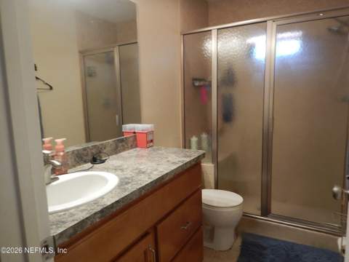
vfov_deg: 56.8
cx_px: 174
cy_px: 131
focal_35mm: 24
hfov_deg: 71.6
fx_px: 242
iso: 280
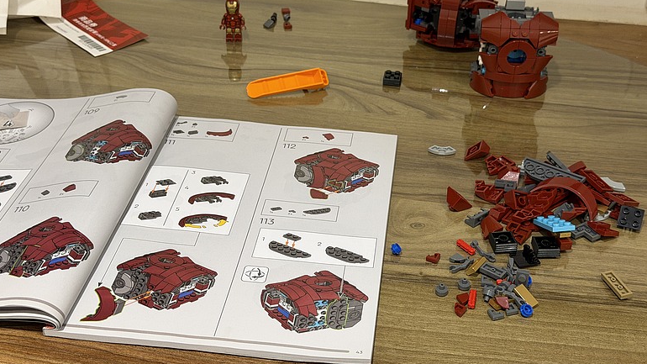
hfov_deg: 39.2
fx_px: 909
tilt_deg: -32.7
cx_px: 324
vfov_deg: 22.6
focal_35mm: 53
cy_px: 156
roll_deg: -0.8
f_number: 1.78
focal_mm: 6.76
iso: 250
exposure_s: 1/60
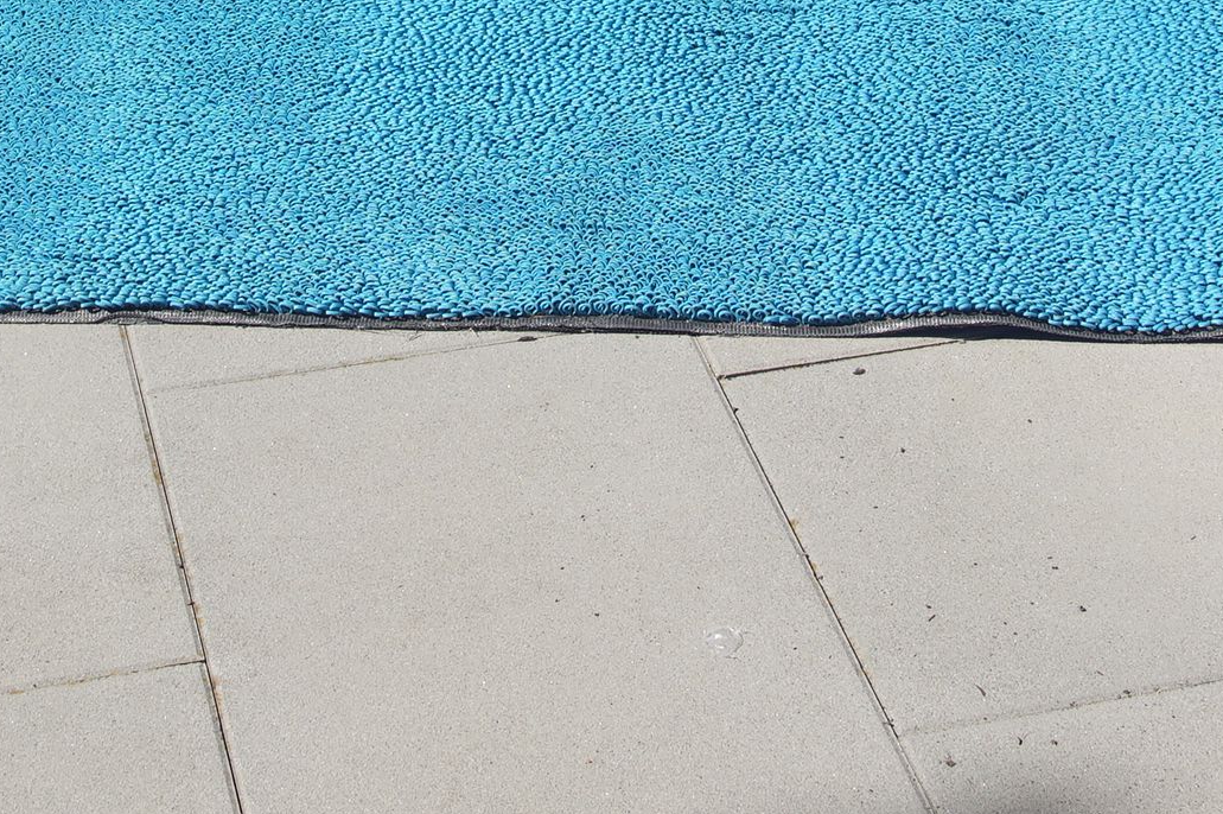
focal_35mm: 105
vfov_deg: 12.7
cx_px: 536
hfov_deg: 19.5
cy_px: -170
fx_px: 3565
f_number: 6.3
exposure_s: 1/400
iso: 100
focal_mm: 24
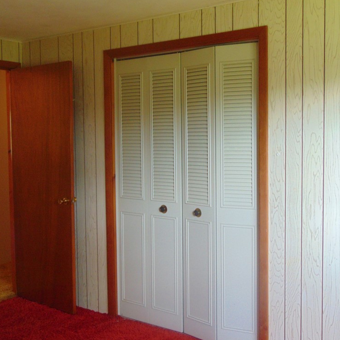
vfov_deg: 39.2
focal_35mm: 43
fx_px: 478
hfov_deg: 39.2
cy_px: 168
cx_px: 166
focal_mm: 6.3
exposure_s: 1/30
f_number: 3.2
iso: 250
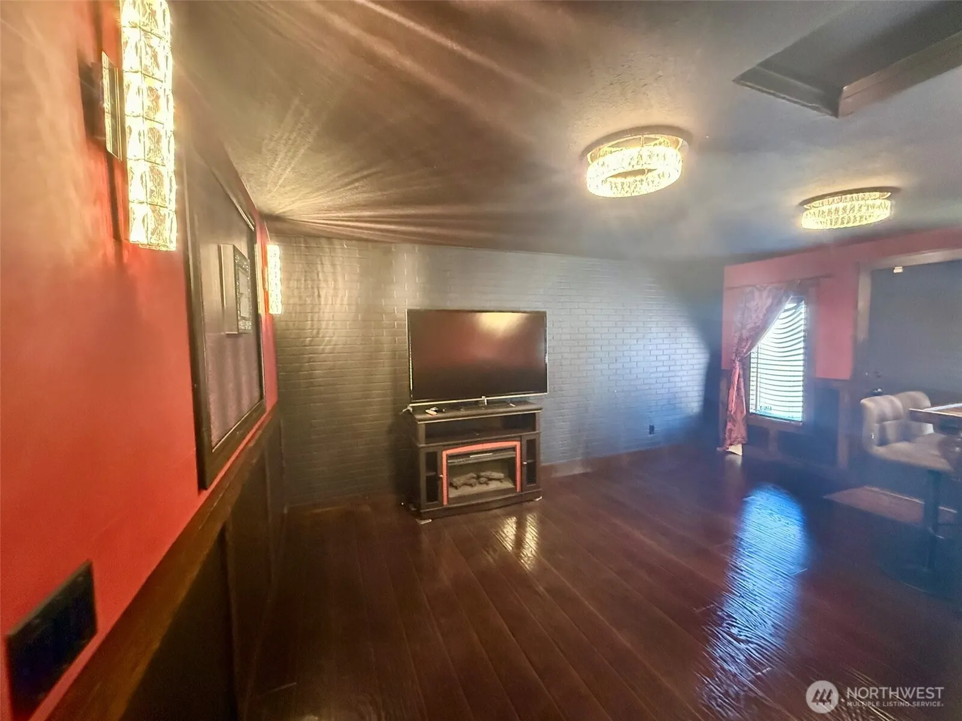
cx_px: 481
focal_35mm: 14
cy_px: 360
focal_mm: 2.22
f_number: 2.2
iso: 1250
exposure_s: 1/60
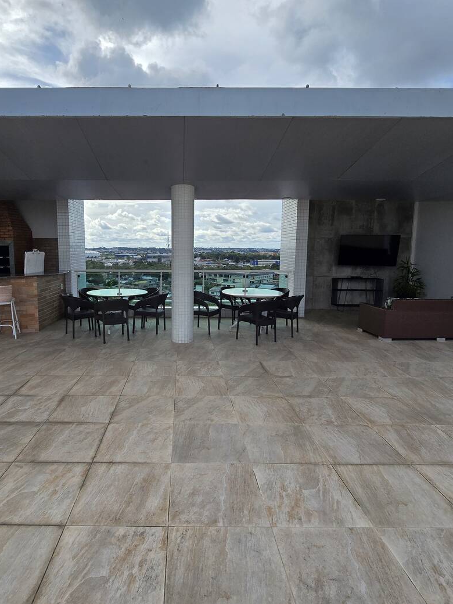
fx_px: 314
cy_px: 294
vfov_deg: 87.7
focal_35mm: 18
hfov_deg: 70.6
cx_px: 174
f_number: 2.2
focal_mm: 2.2
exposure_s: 1/2339
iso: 50
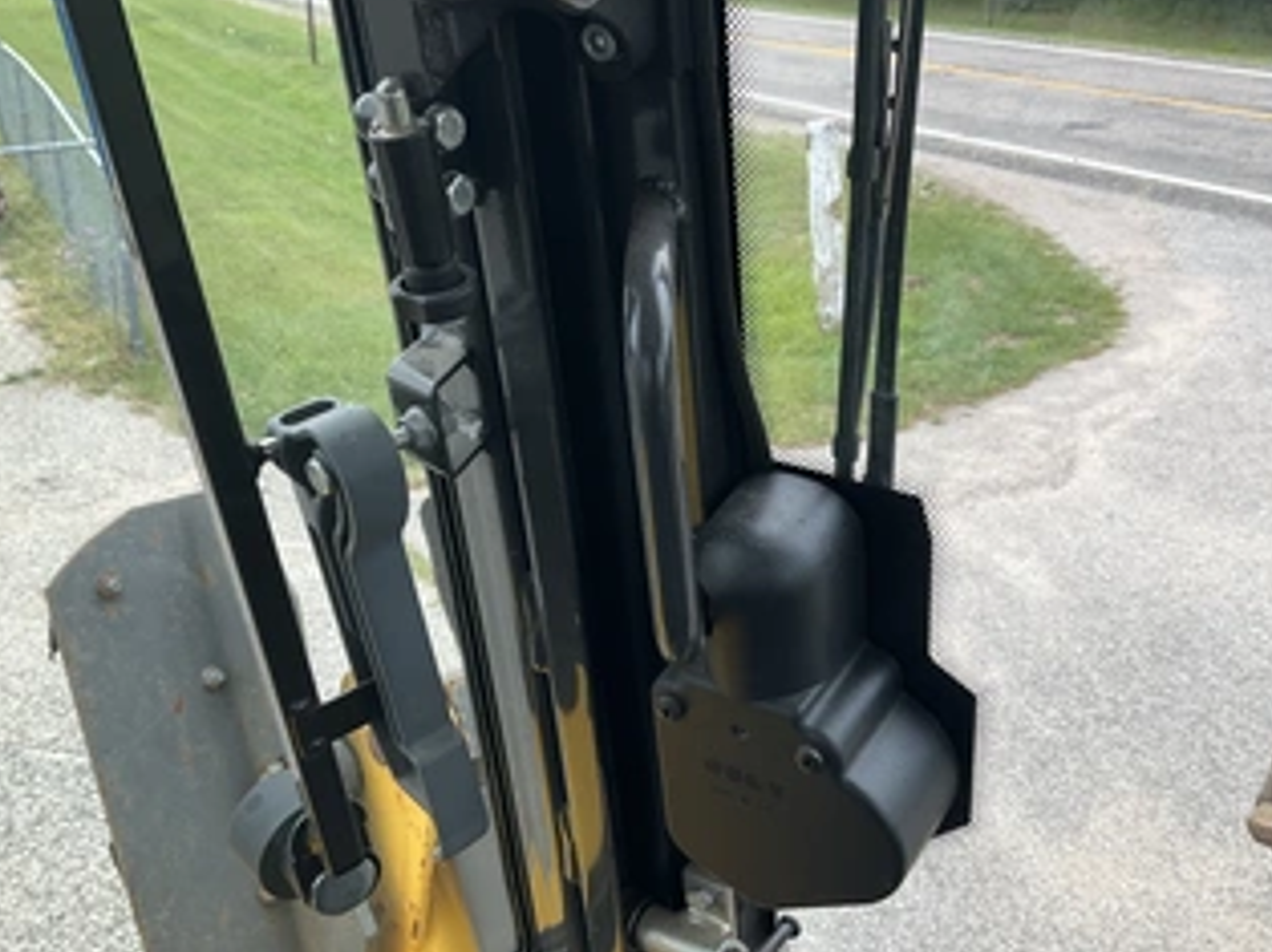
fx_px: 1359
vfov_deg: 38.6
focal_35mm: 37
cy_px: 494
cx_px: 713
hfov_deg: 50.1
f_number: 1.8
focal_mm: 3
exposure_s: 1/141
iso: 20
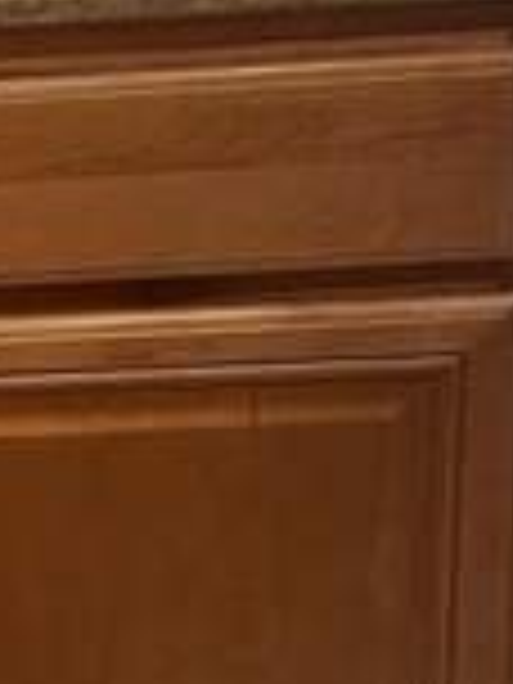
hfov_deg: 7.5
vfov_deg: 10.9
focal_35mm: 182
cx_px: -819
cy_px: 450
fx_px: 3596
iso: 100
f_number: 1.6
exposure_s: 1/60
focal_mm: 5.1
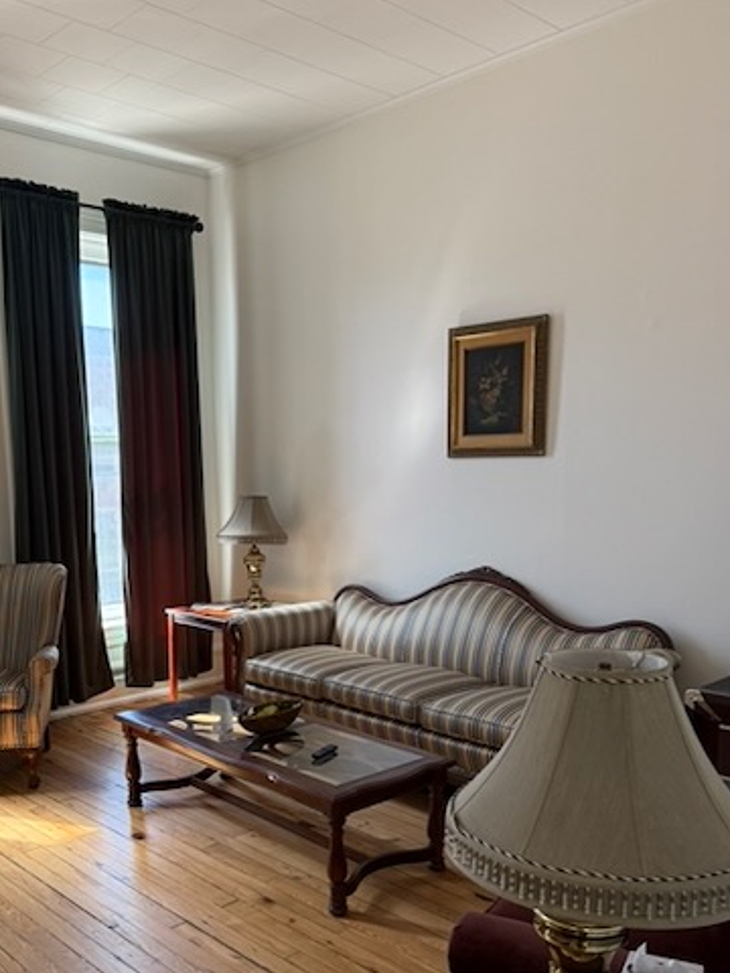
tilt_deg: -7.2
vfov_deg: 56.4
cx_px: 292
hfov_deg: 43.9
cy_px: 586
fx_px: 900
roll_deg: +0.6
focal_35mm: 32
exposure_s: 1/208
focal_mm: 6.76
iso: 200
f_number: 1.78
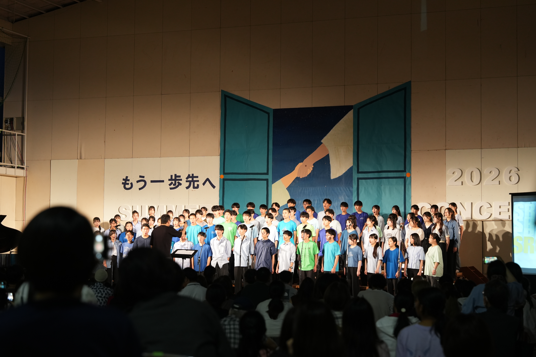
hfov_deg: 28.8
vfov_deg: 19.5
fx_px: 1042
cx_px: 268
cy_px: 178
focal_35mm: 70
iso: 1600
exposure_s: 1/160
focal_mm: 70
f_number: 3.5
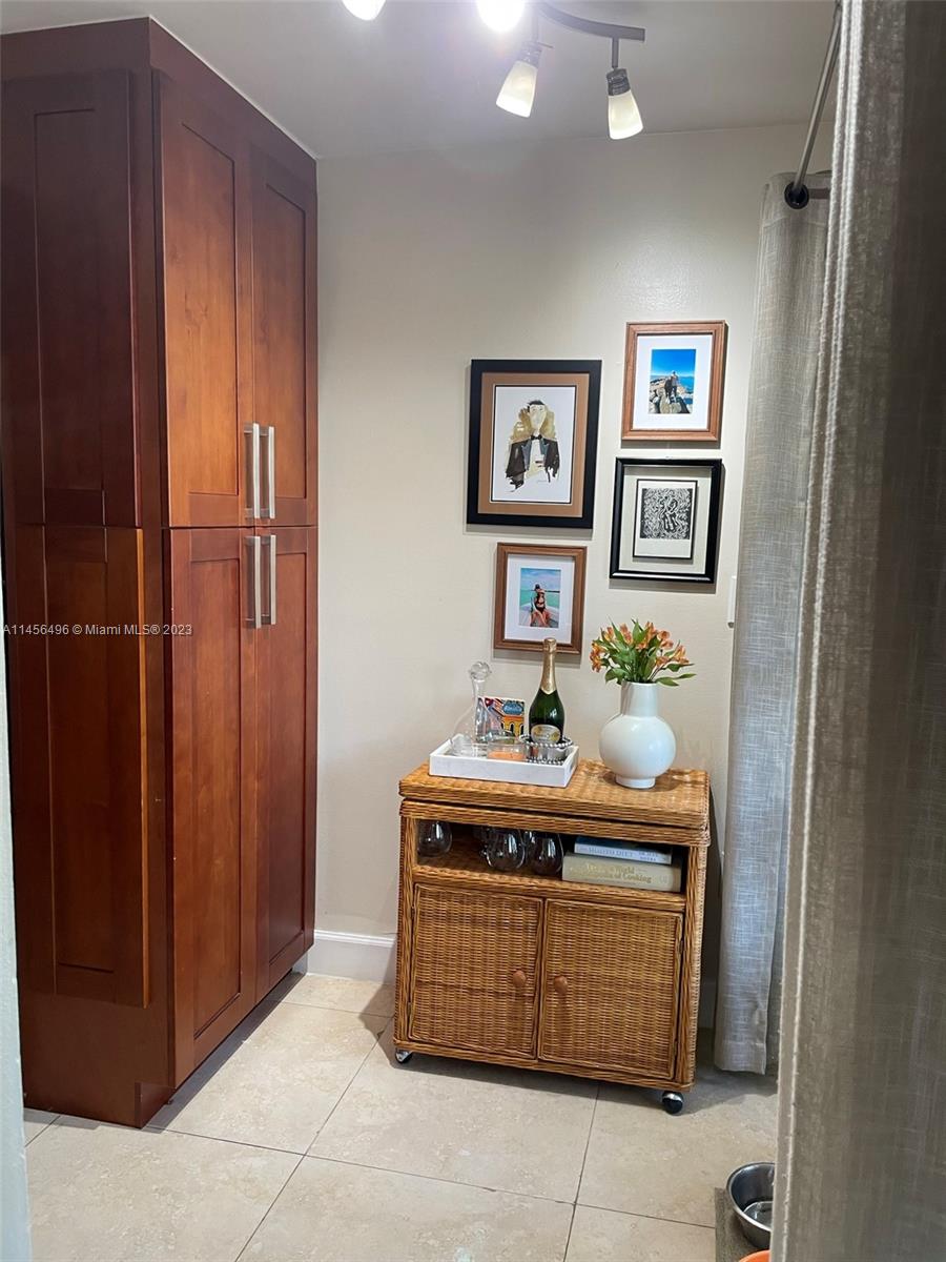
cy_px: 631
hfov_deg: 53.1
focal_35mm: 26
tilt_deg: -6.8
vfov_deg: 67.3
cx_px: 473
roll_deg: -1.3
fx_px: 947
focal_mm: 4.2
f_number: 1.6
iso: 100
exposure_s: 1/60
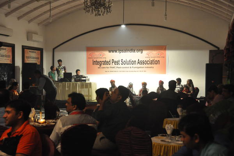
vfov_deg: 22.6
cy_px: 78
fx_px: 390
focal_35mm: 60
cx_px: 117
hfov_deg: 33.4
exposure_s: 1/25
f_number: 5
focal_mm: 40
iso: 2000
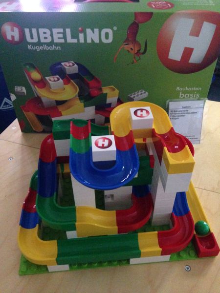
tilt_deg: -39.9
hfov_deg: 42.9
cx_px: 110
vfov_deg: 55.4
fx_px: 280
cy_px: 146
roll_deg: +2.1
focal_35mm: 33
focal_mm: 4.12
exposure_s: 1/15
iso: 800
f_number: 2.4
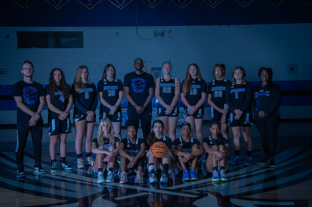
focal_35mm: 50
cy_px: 103
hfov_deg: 39.8
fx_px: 431
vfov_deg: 27.1
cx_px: 165
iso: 640
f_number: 4
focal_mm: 44
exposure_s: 1/200
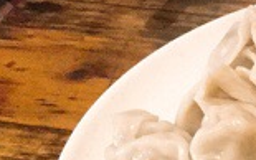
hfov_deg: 13.1
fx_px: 949
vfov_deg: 8.8
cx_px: 524
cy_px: 373
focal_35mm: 136
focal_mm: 3.3
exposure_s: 1/15
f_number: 2.4
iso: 320
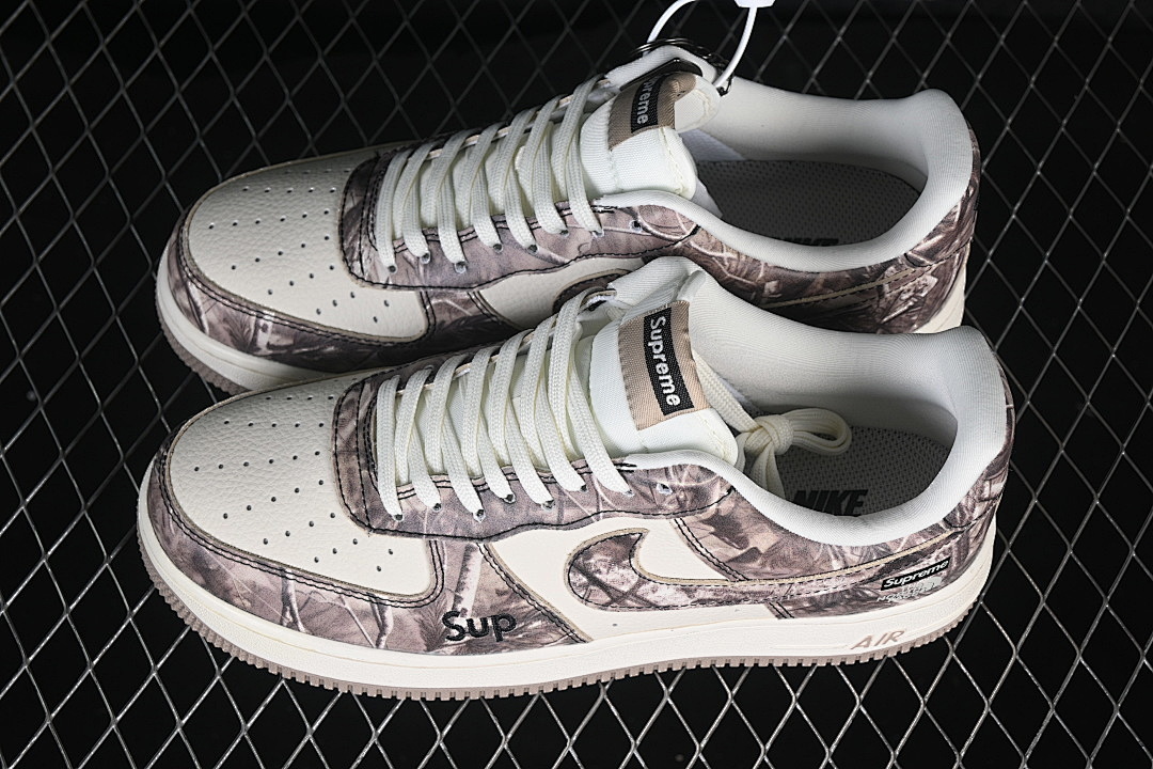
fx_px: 2402
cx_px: 576
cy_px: 384
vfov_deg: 18.2
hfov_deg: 27.0
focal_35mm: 75
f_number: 7.1
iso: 160
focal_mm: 50
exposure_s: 1/80
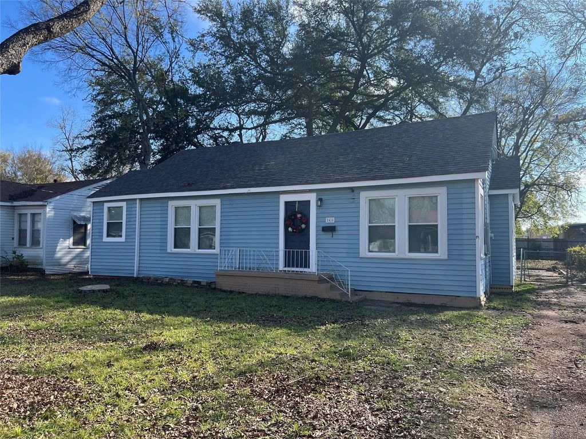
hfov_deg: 67.3
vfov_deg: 53.1
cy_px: 220
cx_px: 293
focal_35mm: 26
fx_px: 440
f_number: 1.5
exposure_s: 1/1669
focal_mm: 5.7
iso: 50
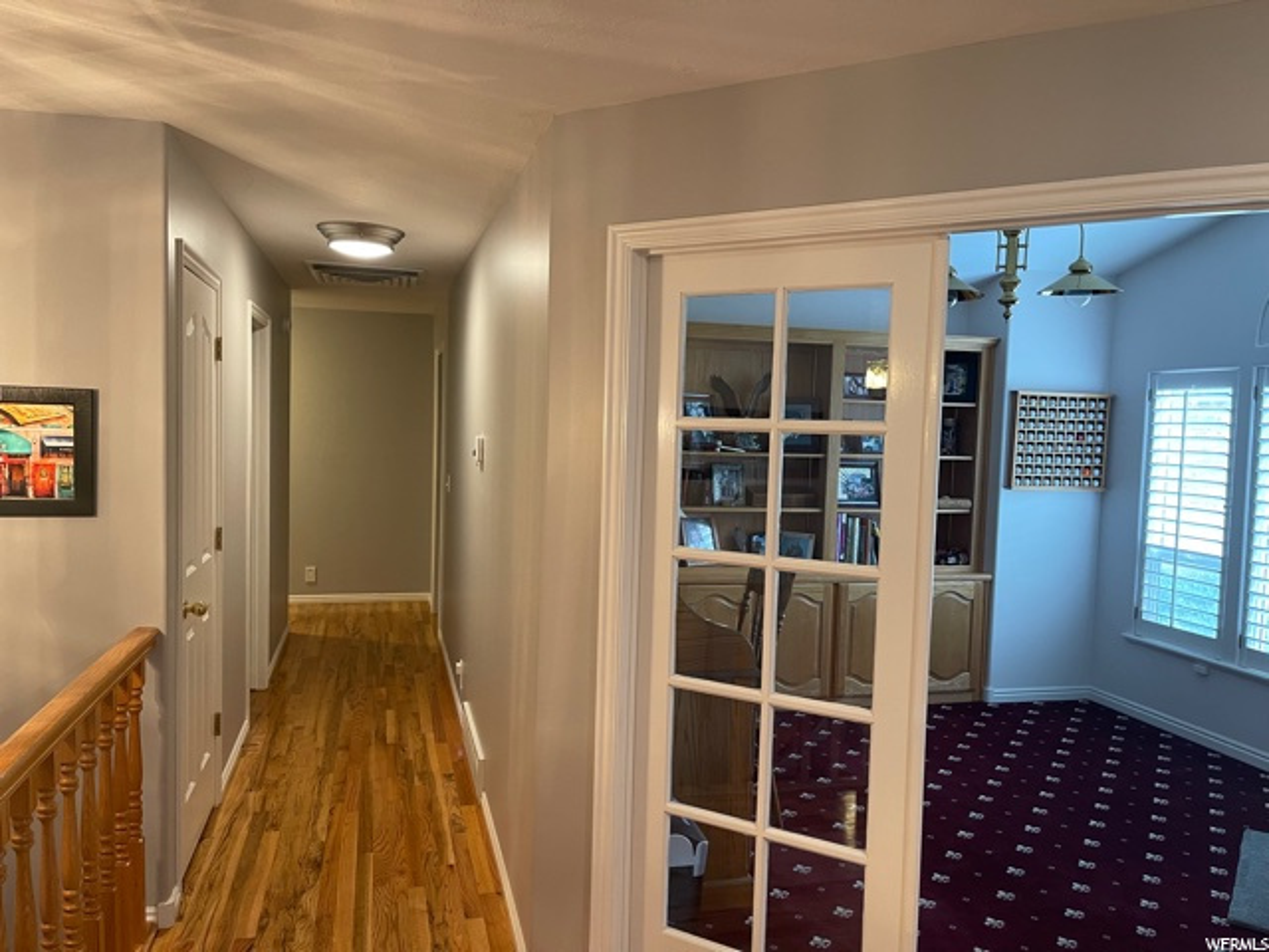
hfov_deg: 67.3
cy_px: 476
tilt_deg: -4.0
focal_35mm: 26
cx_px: 634
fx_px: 953
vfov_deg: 53.1
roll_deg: -1.6
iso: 160
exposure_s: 1/60
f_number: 1.6
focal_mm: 5.1
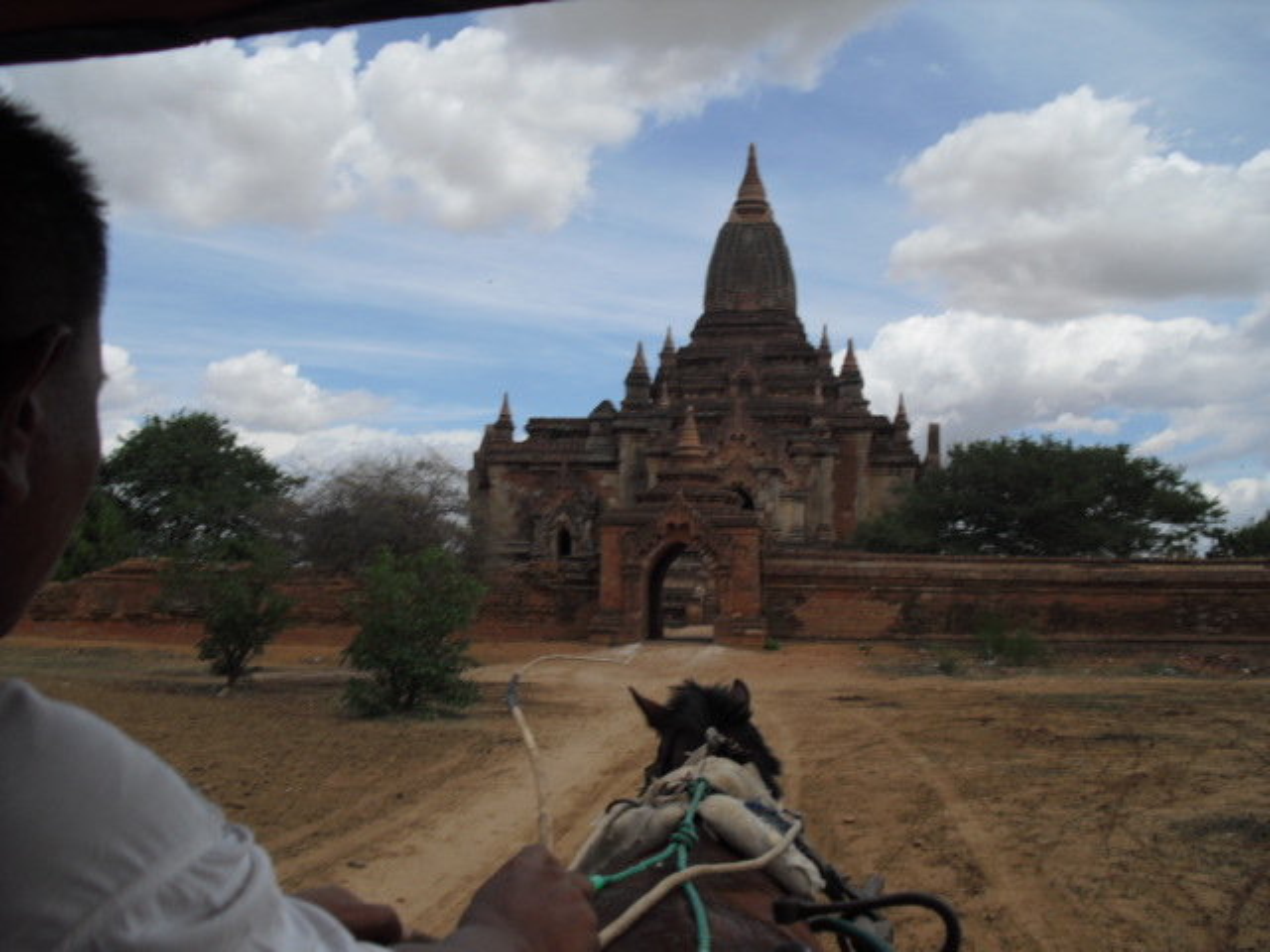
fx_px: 1321
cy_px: 476
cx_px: 635
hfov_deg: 51.4
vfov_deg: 39.7
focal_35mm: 36
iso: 64
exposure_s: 1/250
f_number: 7.8
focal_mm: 6.3
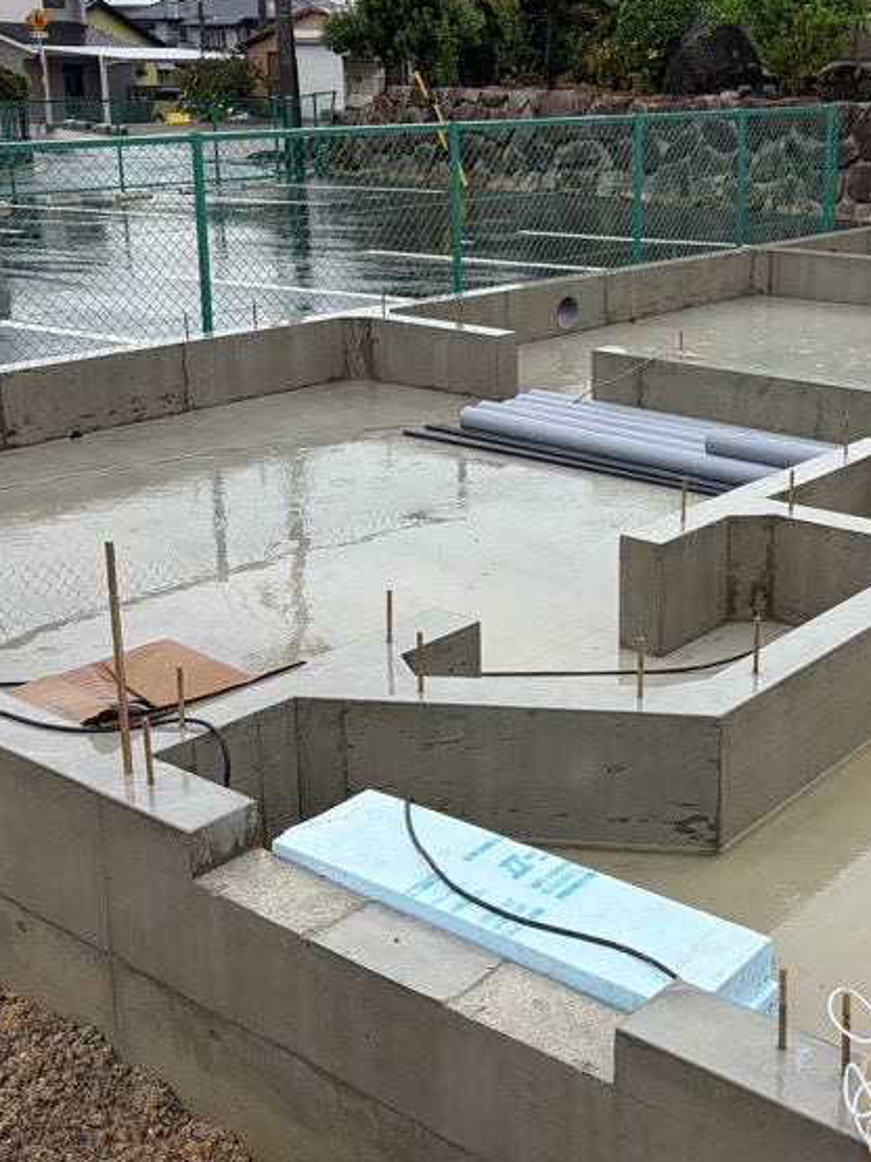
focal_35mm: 45
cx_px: 666
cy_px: 427
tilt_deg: -13.2
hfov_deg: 31.5
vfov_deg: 41.7
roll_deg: -0.7
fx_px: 1510
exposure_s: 1/861
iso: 50
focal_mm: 5.96
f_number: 1.6
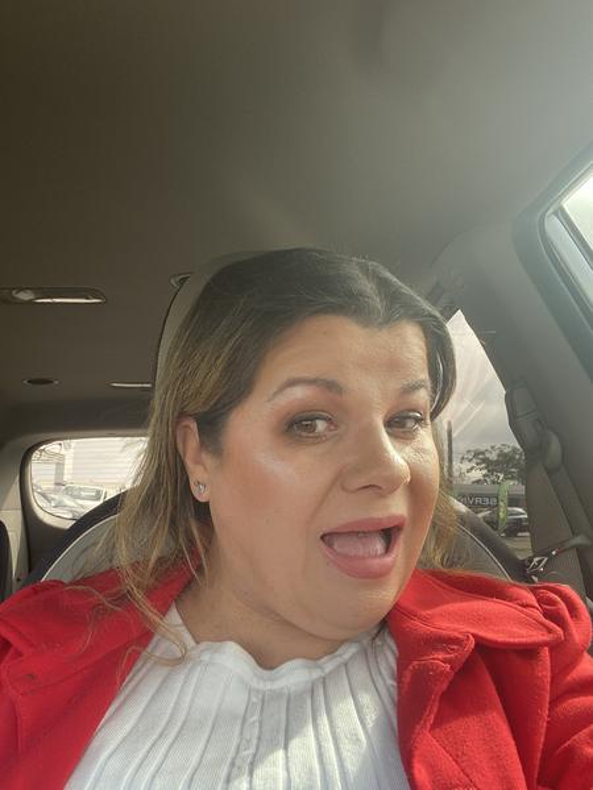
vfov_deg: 60.0
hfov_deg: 46.8
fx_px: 685
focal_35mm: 30
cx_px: 296
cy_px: 395
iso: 50
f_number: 2.2
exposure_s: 1/122
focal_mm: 2.71
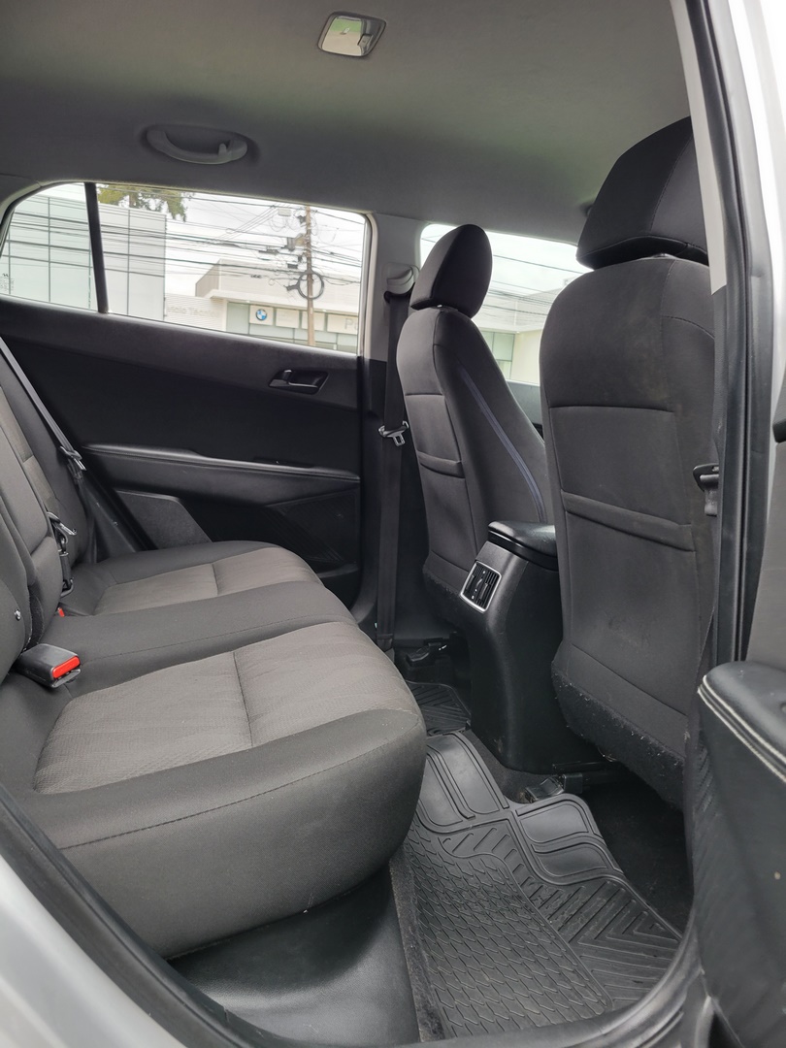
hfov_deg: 53.1
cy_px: 524
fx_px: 787
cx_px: 393
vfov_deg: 67.3
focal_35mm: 26
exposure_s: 1/120
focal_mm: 5.4
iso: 100
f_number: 1.8
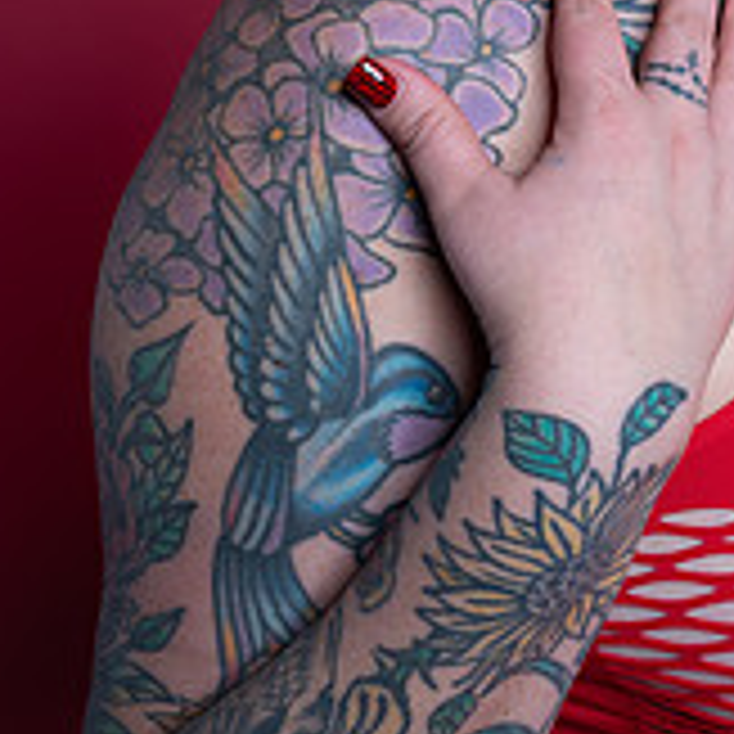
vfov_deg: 19.7
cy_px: -180
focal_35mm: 82
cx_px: 626
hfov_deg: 20.8
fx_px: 1967
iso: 250
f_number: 11
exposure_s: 1/160
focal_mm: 35
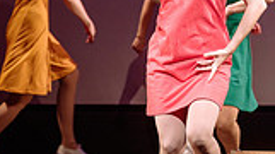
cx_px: 214
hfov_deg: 6.6
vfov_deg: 3.7
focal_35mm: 325
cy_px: -4
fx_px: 2366
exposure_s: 1/250
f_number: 2.8
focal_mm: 86
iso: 1000
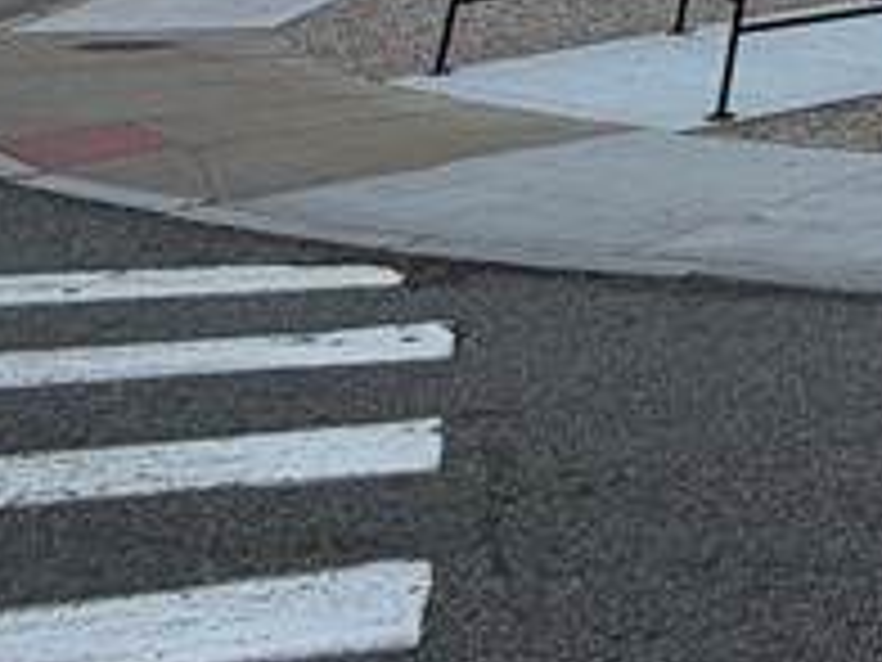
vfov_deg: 15.1
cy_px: -775
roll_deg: -3.0
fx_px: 1860
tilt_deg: +15.7
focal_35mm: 73
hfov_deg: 19.6
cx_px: 1602
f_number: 2.2
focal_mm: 2.22
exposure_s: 1/1105
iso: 20
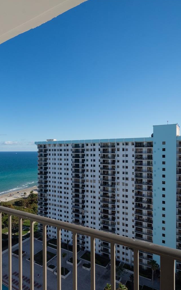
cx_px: 22
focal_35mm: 24
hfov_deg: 46.6
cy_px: 149
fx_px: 189
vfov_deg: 74.8
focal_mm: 10
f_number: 10
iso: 200
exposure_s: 1/400
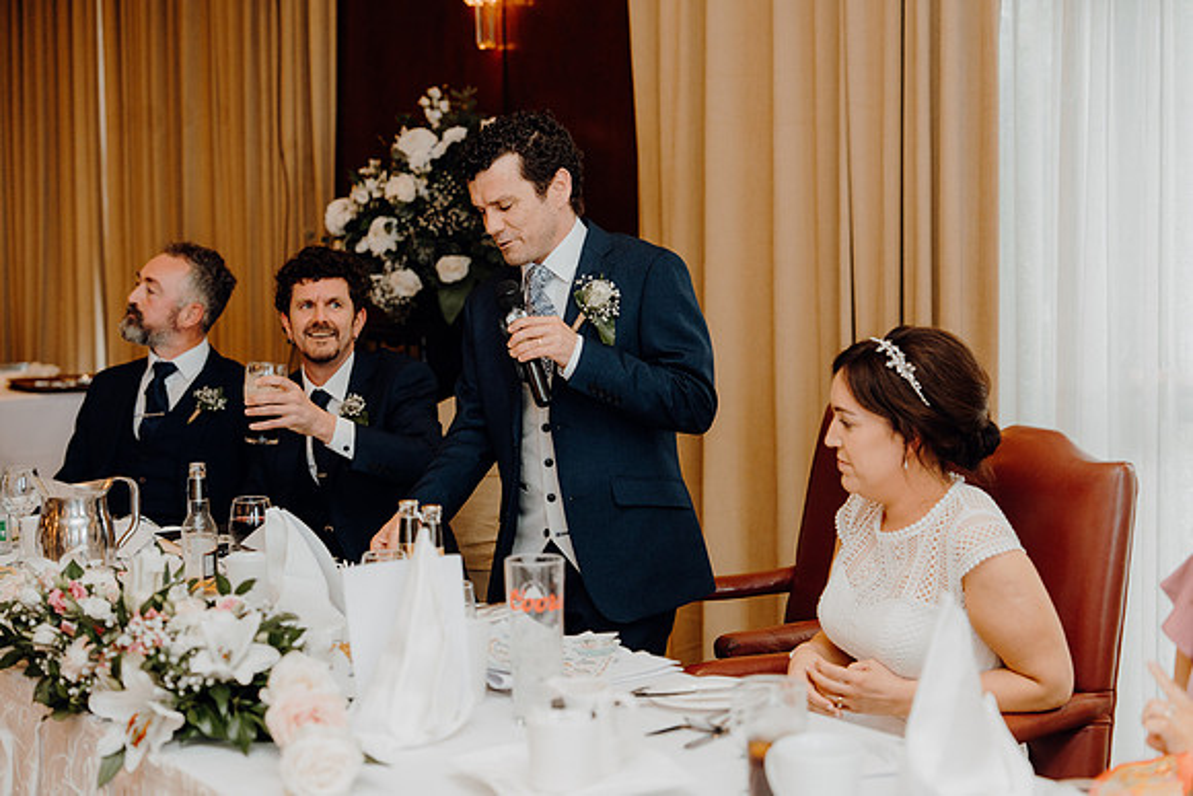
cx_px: 596
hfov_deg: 32.9
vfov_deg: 22.3
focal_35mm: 61
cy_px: 398
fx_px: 2022
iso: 1250
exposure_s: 1/200
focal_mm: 61
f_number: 2.8
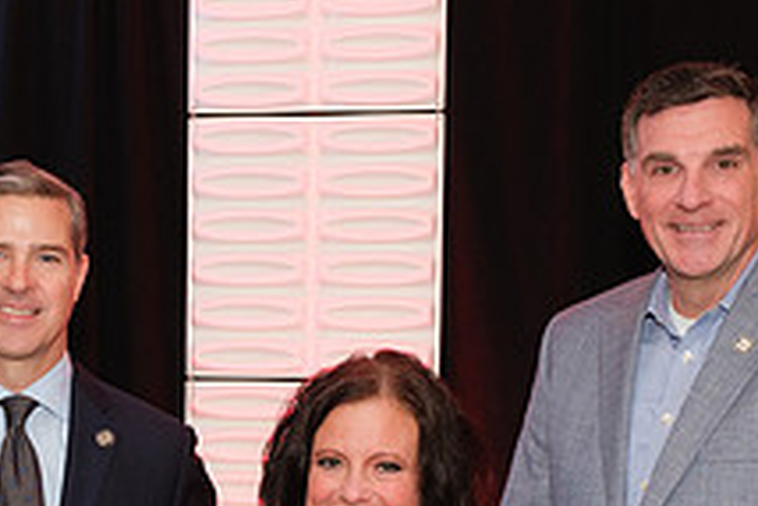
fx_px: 2065
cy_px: 607
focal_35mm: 98
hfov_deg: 20.7
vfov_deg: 13.6
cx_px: 210
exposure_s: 1/125
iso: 1000
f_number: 4
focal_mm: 22.7
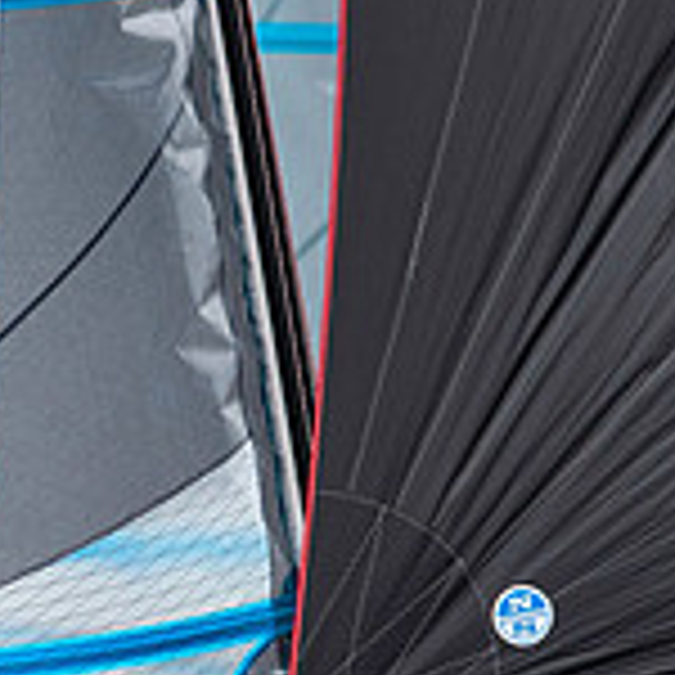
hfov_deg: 1.2
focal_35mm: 1496
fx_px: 33004
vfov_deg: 1.2
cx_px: -18
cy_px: 844
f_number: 4.5
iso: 400
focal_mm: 300
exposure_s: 1/4000
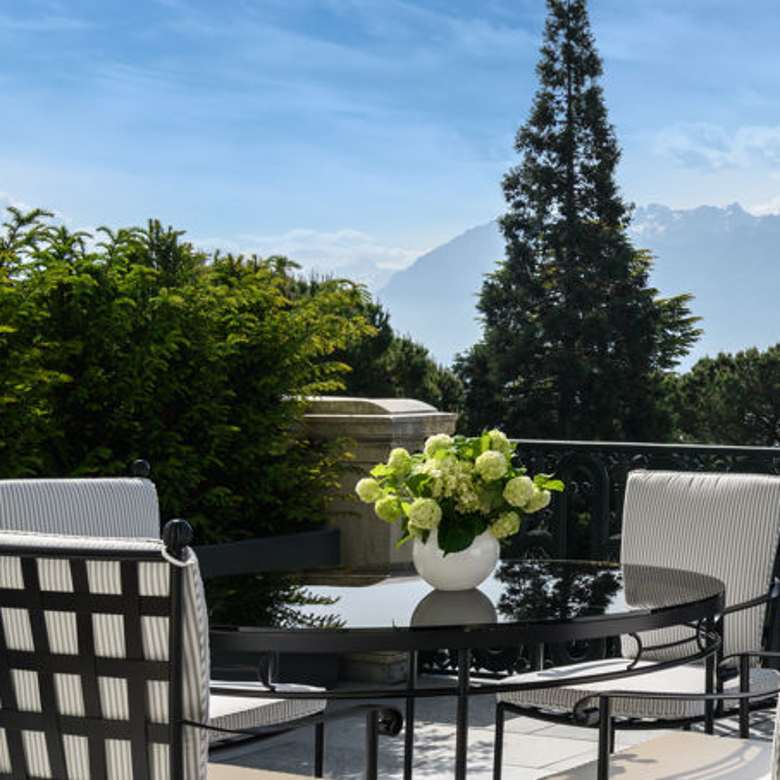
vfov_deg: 23.7
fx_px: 1861
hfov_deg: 22.7
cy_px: 352
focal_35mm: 73
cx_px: 792
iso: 100
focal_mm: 38
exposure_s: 1/20
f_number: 14
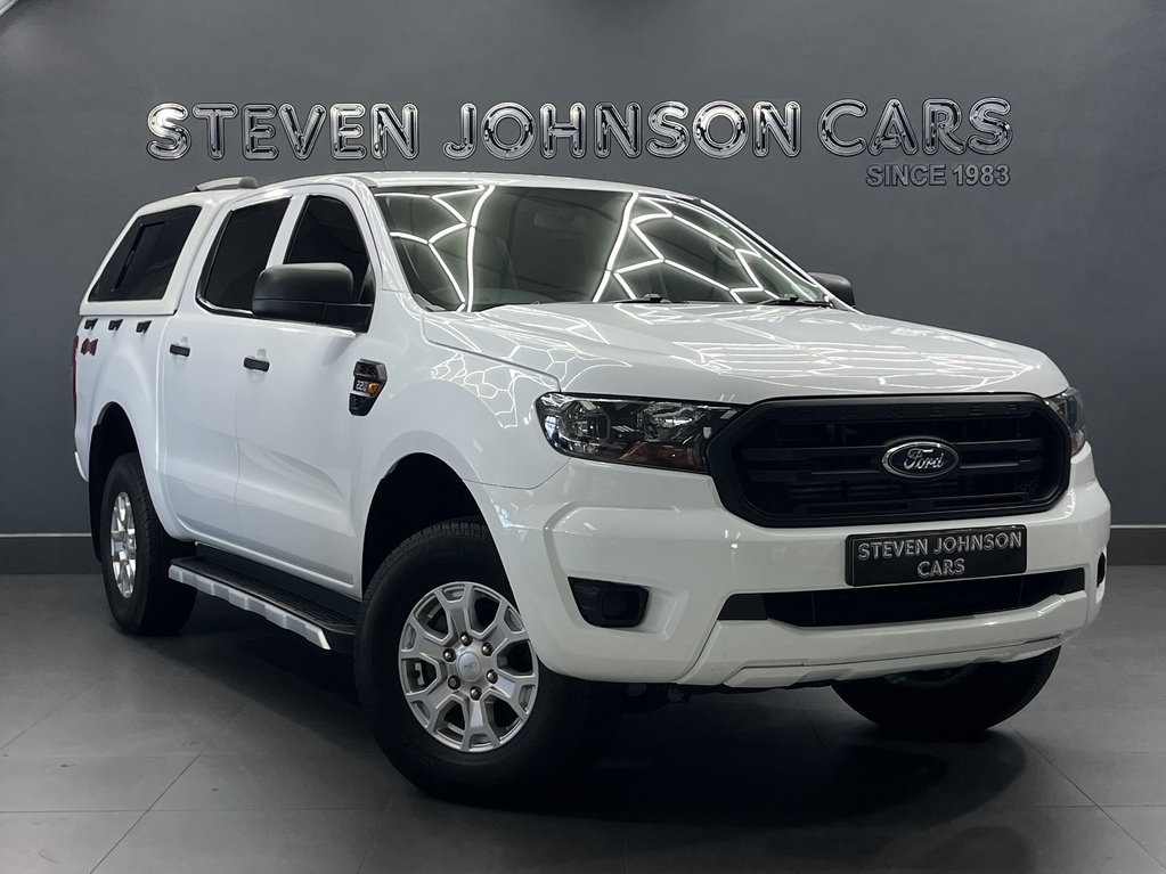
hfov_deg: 67.3
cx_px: 583
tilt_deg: -3.5
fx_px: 876
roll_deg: +0.4
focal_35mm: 26
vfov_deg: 53.1
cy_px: 437
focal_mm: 5.1
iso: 40
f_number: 1.6
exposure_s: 1/100
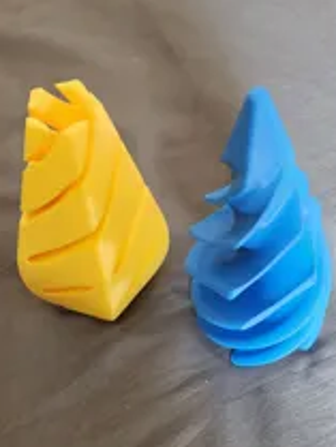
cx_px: 175
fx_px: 569
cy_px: 257
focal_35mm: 44
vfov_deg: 42.8
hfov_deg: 32.9
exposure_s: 1/100
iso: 1000
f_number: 1.8
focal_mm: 5.4
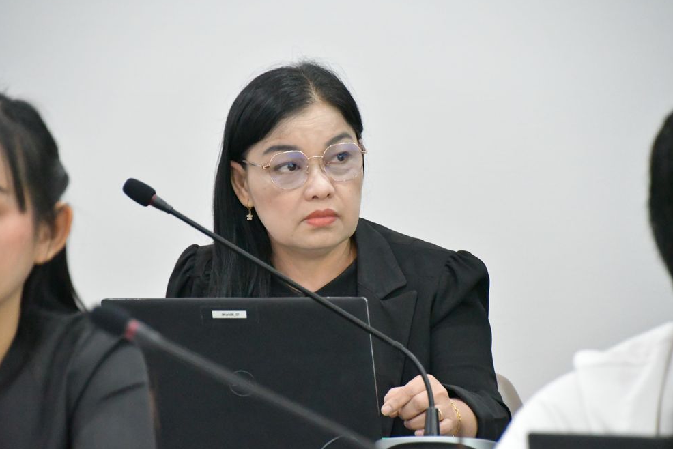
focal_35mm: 272
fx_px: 5086
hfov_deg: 7.6
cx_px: 336
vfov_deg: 5.1
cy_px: 225
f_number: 6
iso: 12800
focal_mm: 175
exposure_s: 1/200
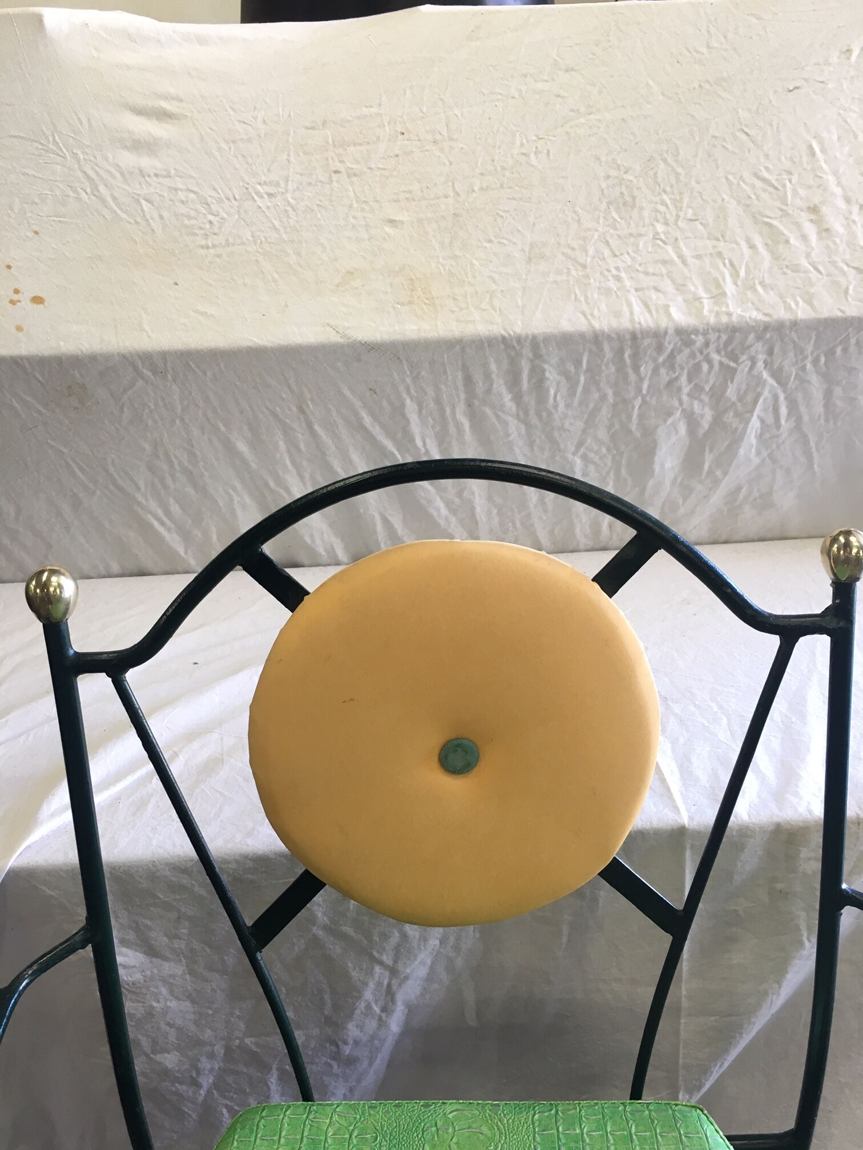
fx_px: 964
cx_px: 432
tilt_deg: -28.1
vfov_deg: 61.7
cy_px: 575
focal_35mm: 29
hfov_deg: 48.2
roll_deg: +1.8
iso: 50
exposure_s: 1/33
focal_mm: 4.15
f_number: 2.2
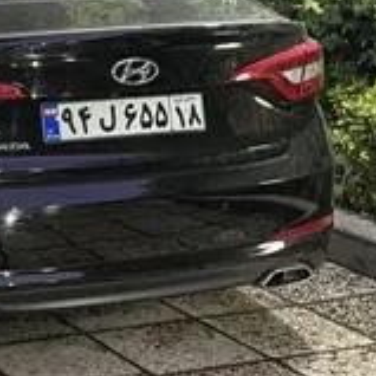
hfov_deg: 13.9
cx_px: -140
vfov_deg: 14.5
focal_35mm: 120
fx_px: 1475
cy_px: 102
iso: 500
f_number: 1.78
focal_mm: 6.76
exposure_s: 1/25
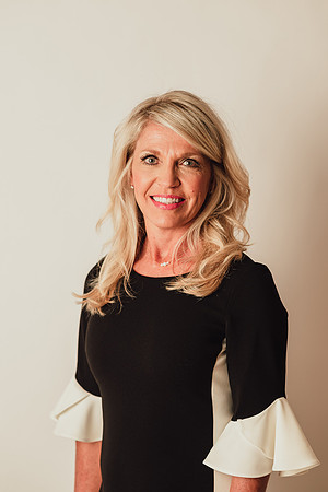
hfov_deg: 16.1
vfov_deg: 23.9
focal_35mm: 85
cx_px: 164
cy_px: 246
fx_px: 1162
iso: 200
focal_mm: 85
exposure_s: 1/160
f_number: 2.8
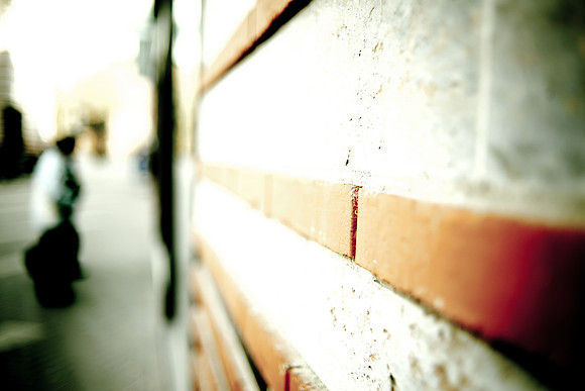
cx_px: 292
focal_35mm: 35
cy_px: 196
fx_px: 569
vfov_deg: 37.9
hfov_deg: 54.4
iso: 200
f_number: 2.2
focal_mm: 35
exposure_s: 1/1000
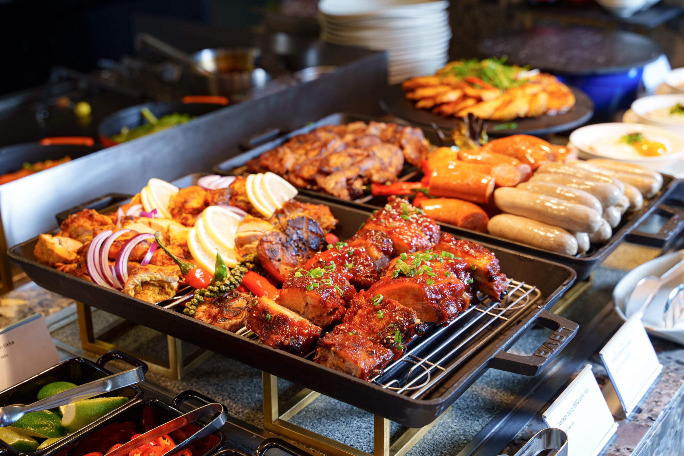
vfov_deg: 27.5
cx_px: 342
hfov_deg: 40.3
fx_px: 931
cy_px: 228
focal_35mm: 49
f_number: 5
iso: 400
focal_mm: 49
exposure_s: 1/125
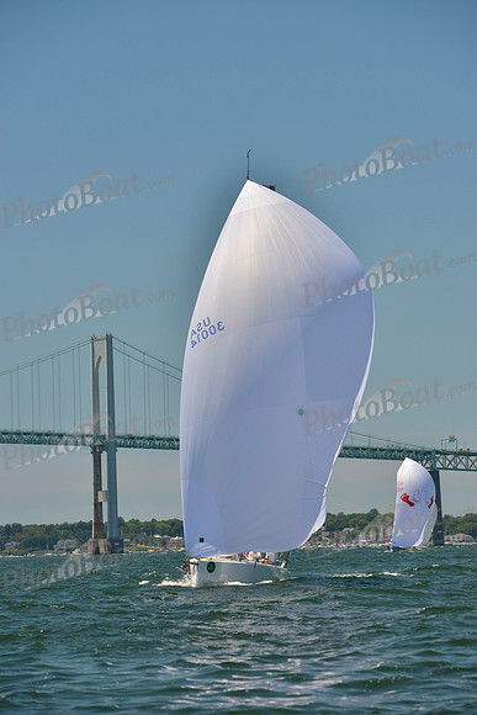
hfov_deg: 10.2
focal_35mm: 135
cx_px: 238
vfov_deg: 15.2
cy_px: 358
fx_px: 2681
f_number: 7.1
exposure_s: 1/800
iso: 280
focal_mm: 135
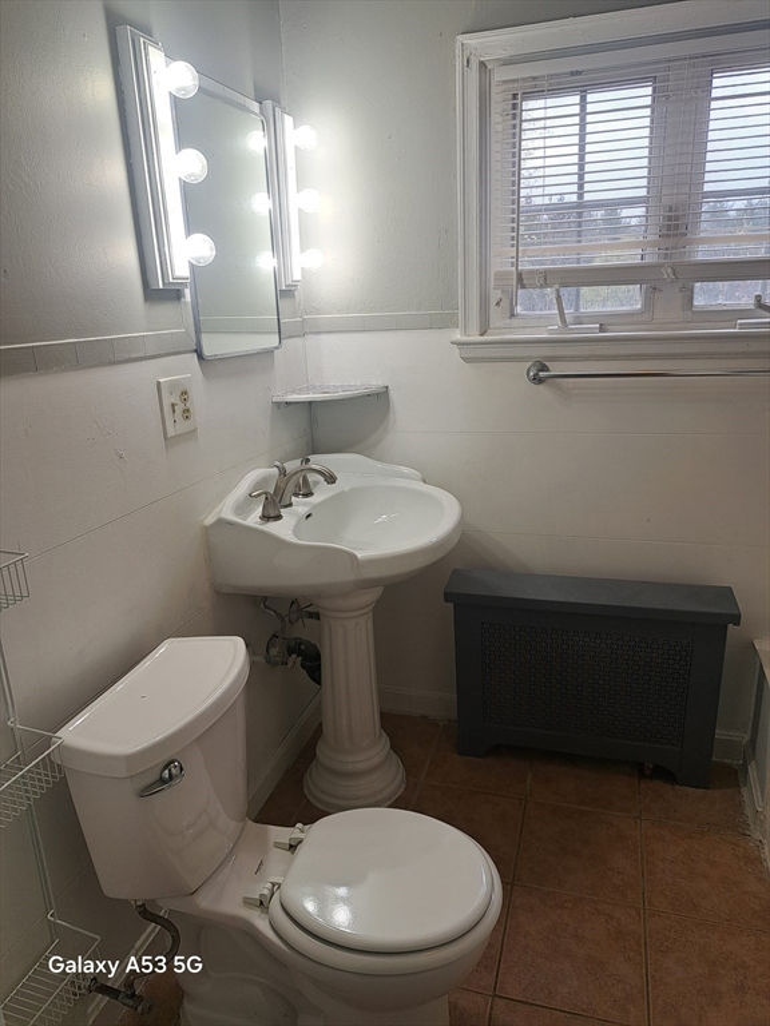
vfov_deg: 71.6
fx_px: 712
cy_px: 513
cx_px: 385
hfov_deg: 56.8
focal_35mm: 24
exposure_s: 1/120
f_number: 1.8
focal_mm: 5.23
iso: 50
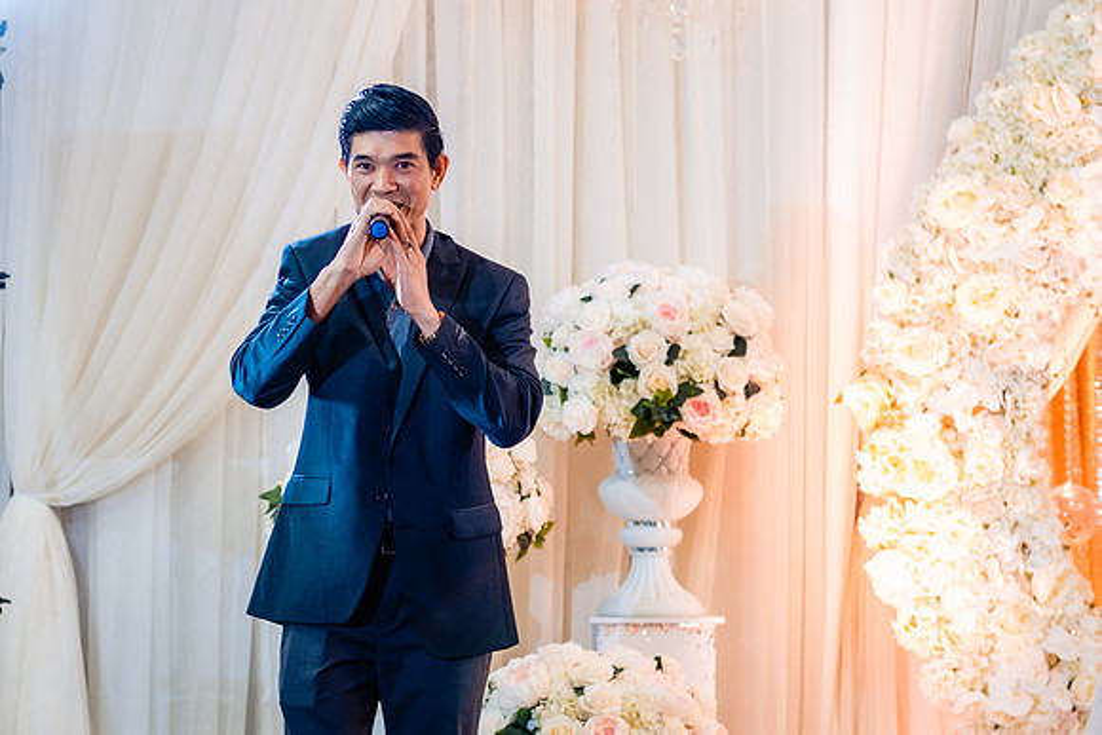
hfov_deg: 15.4
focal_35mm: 133
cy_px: 368
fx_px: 4072
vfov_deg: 10.3
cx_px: 324
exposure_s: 1/160
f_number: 2
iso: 640
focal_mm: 56
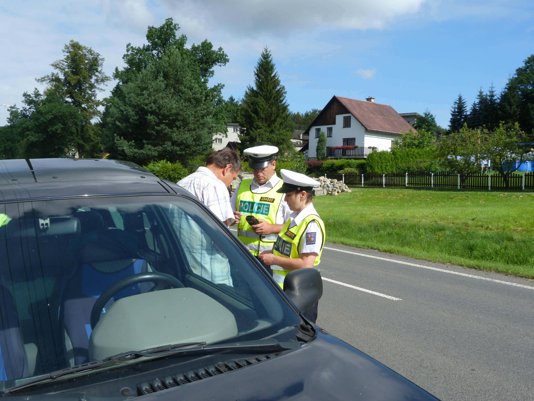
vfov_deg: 42.9
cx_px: 267
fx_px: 509
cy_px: 200
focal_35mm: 33
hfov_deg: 55.4
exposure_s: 1/250
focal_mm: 5.9
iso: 80
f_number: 5.6
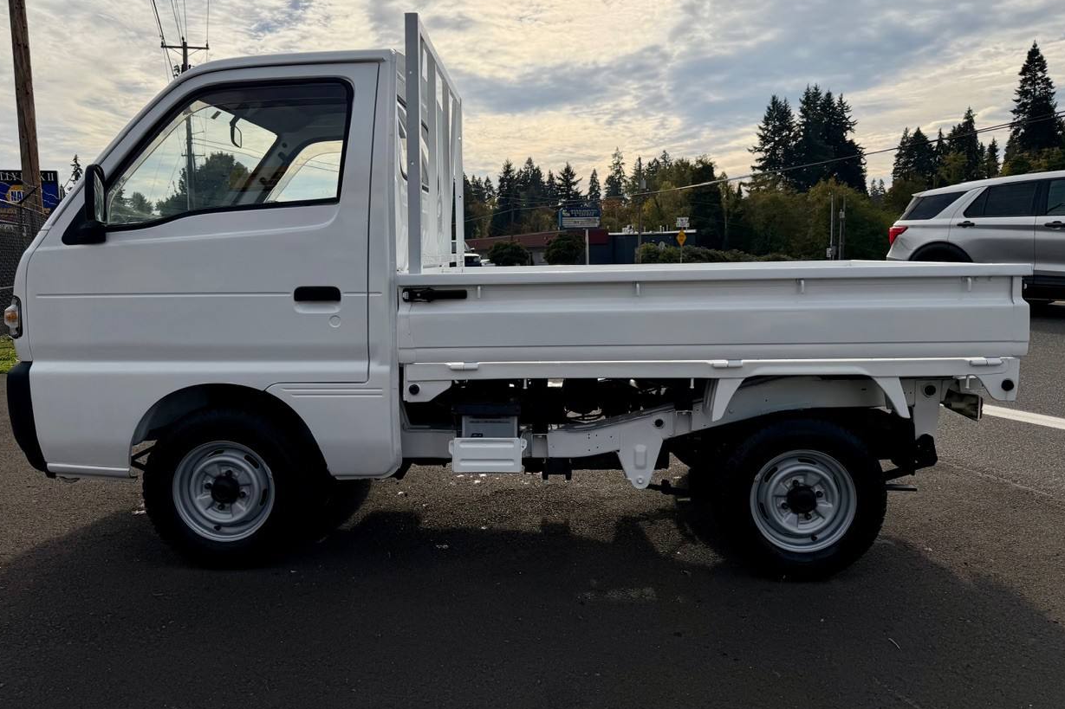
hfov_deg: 69.4
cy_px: 305
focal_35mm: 26
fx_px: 769
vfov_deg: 49.4
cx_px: 521
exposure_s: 1/10309
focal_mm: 6.76
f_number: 1.78
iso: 100
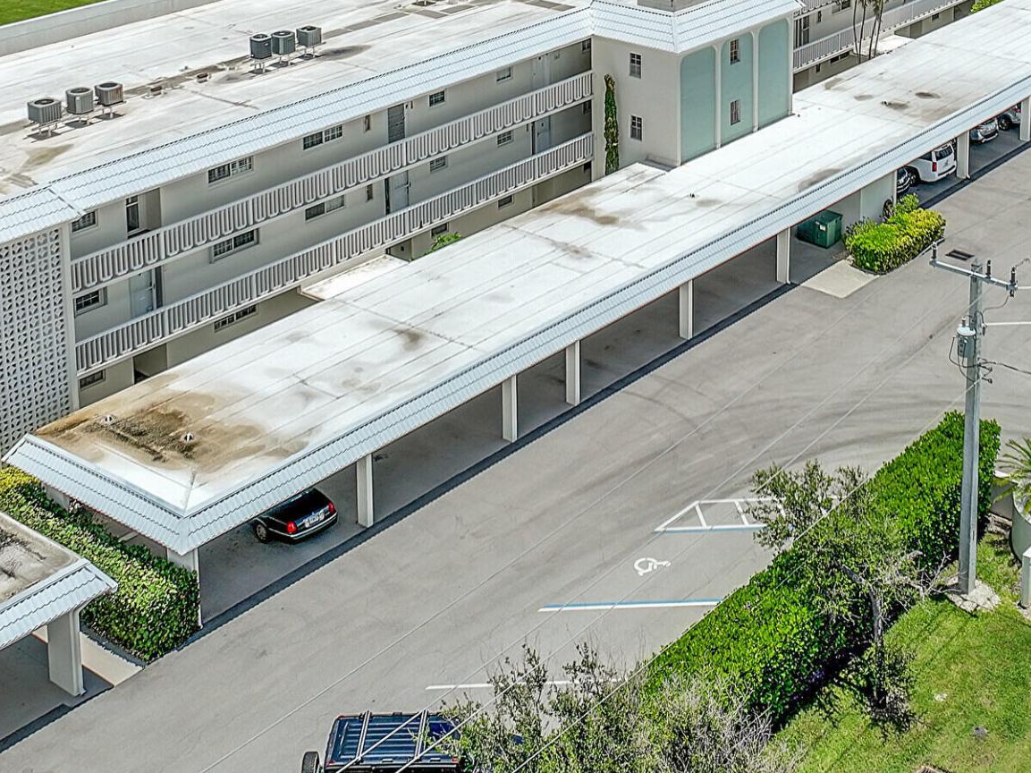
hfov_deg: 31.8
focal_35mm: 60
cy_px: -164
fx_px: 1786
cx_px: 732
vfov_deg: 22.4
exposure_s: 1/4000
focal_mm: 12.3
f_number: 2.8
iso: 100
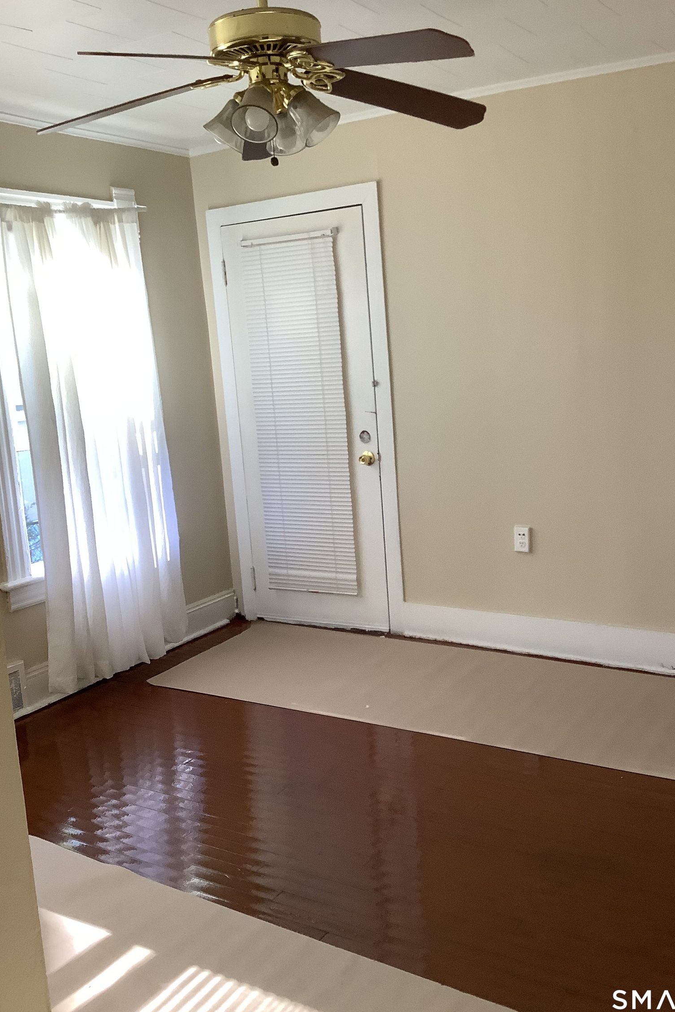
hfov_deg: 39.9
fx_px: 928
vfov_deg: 57.2
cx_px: 380
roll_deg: +3.5
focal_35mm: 33
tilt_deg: -9.4
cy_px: 502
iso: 100
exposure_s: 1/120
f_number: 2.4
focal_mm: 3.3
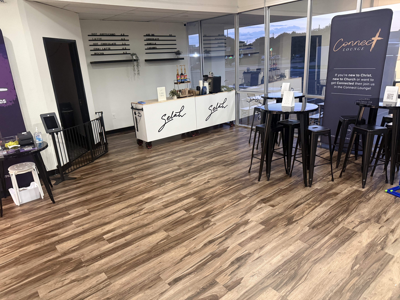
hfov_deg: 71.6
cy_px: 150
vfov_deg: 56.8
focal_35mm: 24
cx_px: 200
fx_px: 277
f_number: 1.78
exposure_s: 1/40
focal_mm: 6.76
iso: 800
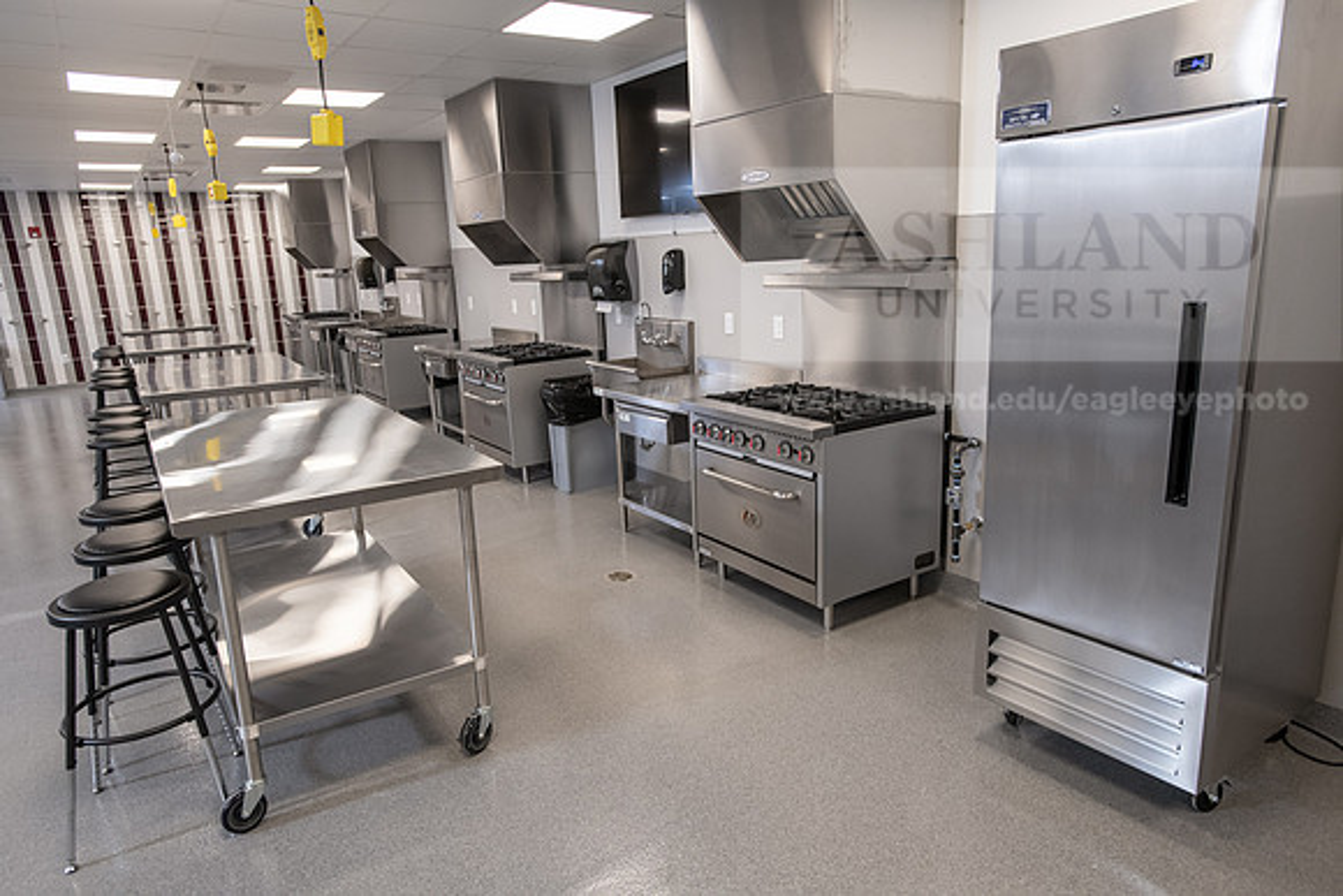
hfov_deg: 73.7
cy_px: 448
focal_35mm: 24
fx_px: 896
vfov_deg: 53.2
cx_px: 672
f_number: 5.6
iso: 1250
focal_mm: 24
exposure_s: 1/160
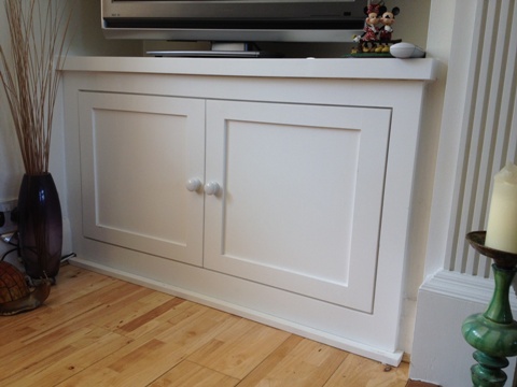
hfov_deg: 52.6
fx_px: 523
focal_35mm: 35
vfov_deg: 40.7
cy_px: 194
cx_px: 258
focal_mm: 4.28
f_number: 2.4
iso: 100
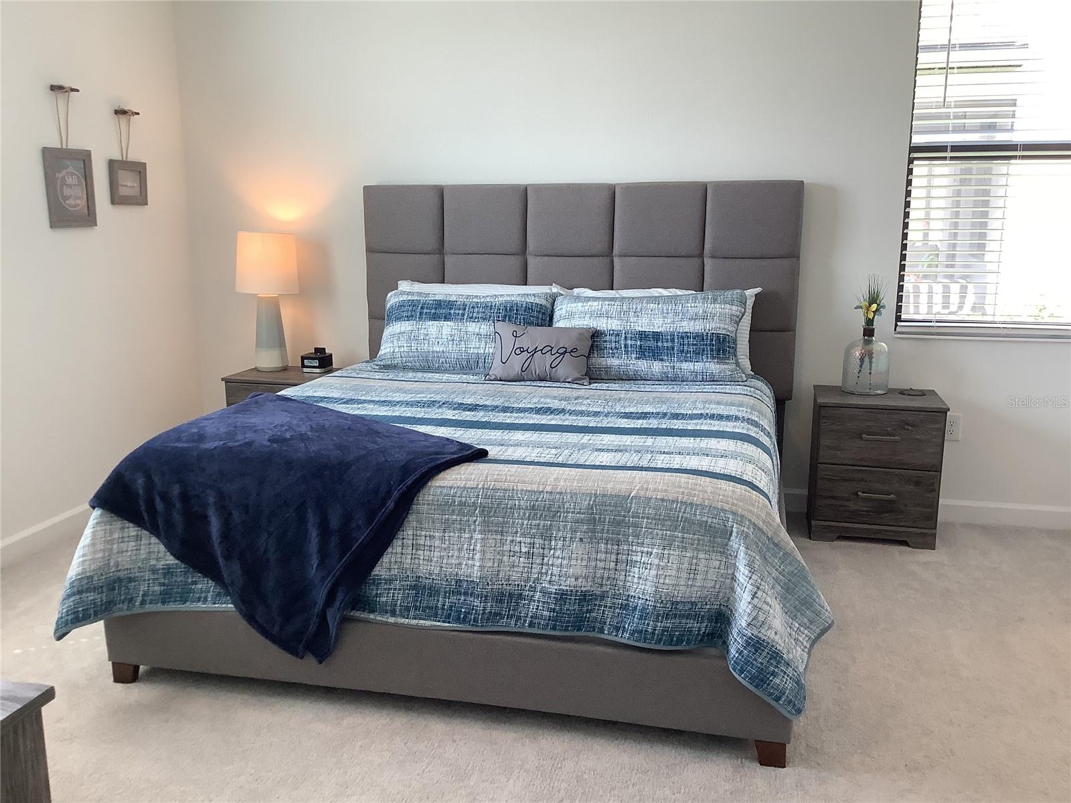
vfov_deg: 45.4
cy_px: 402
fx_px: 959
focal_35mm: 31
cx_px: 536
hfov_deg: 58.4
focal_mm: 3.3
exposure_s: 1/120
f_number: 2.4
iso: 100
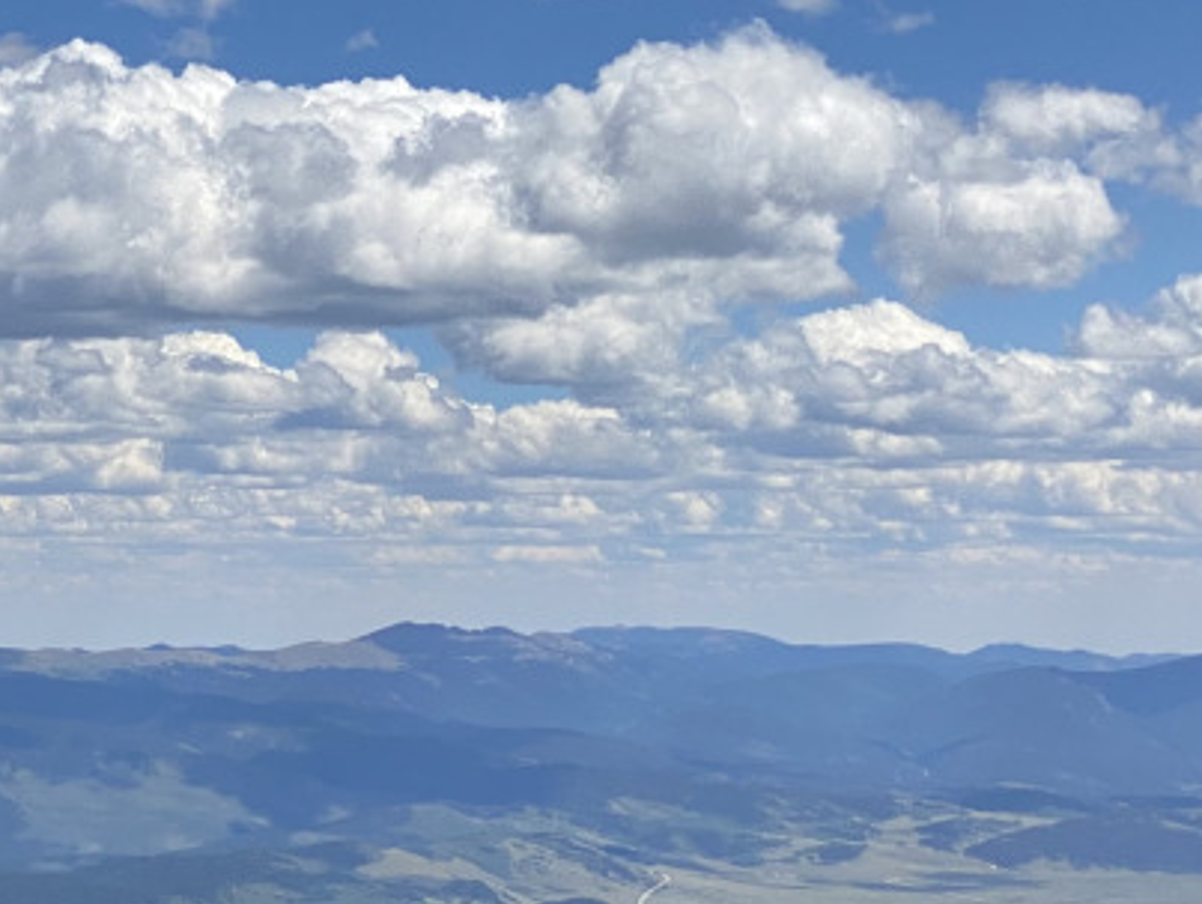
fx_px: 4588
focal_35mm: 132
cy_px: 609
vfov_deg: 11.2
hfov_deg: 14.6
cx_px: -107
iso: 20
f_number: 2
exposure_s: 1/2283
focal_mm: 6
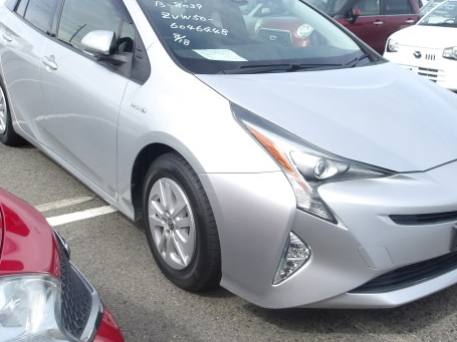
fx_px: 502
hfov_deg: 48.9
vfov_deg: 37.7
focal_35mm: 38
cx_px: 248
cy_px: 156
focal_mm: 4.9
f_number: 10.4
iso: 100
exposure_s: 1/60
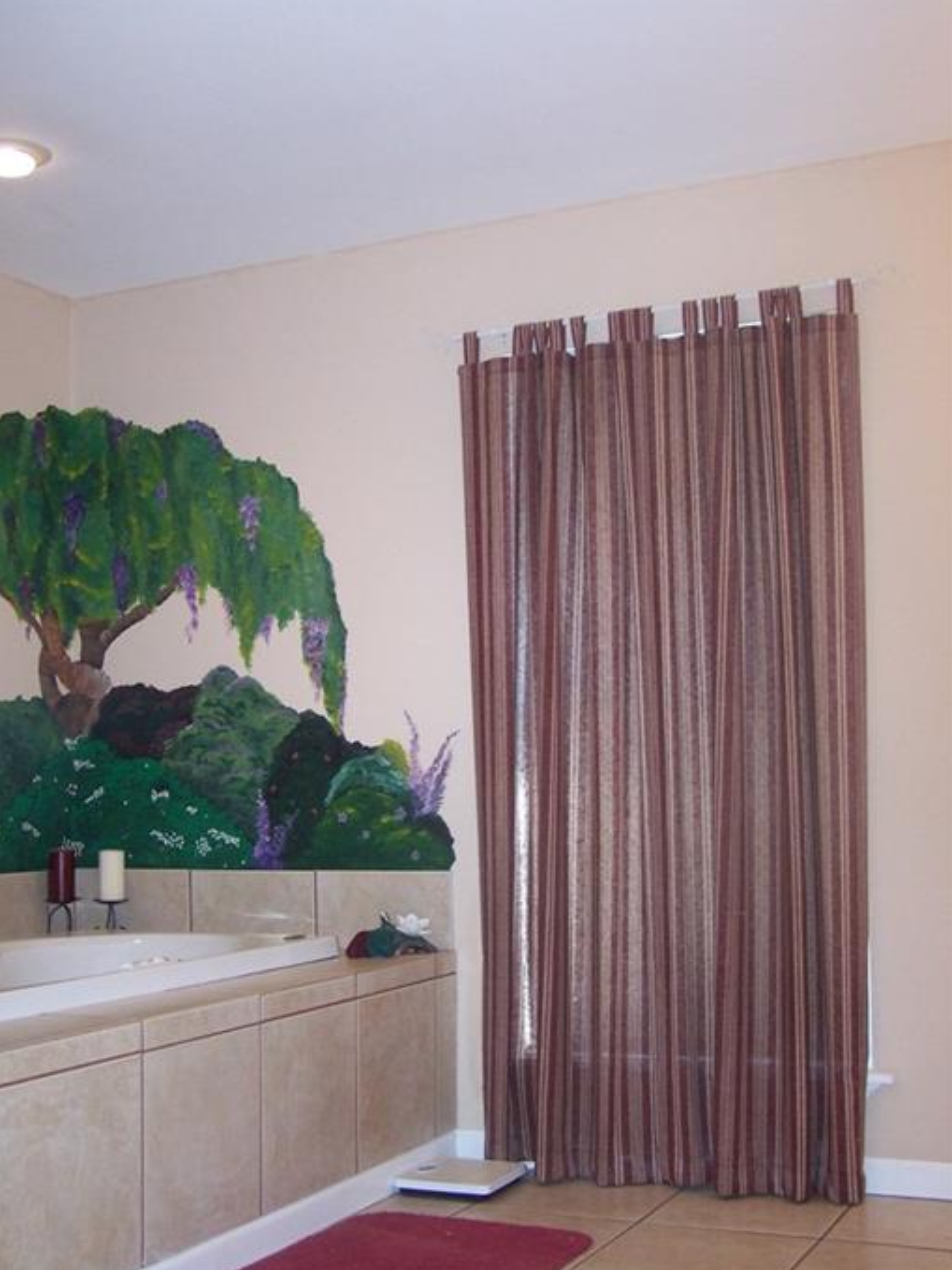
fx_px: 1577
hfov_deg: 33.5
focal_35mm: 43
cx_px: 417
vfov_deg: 43.9
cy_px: 647
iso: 140
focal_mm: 6.3
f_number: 2.8
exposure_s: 1/60
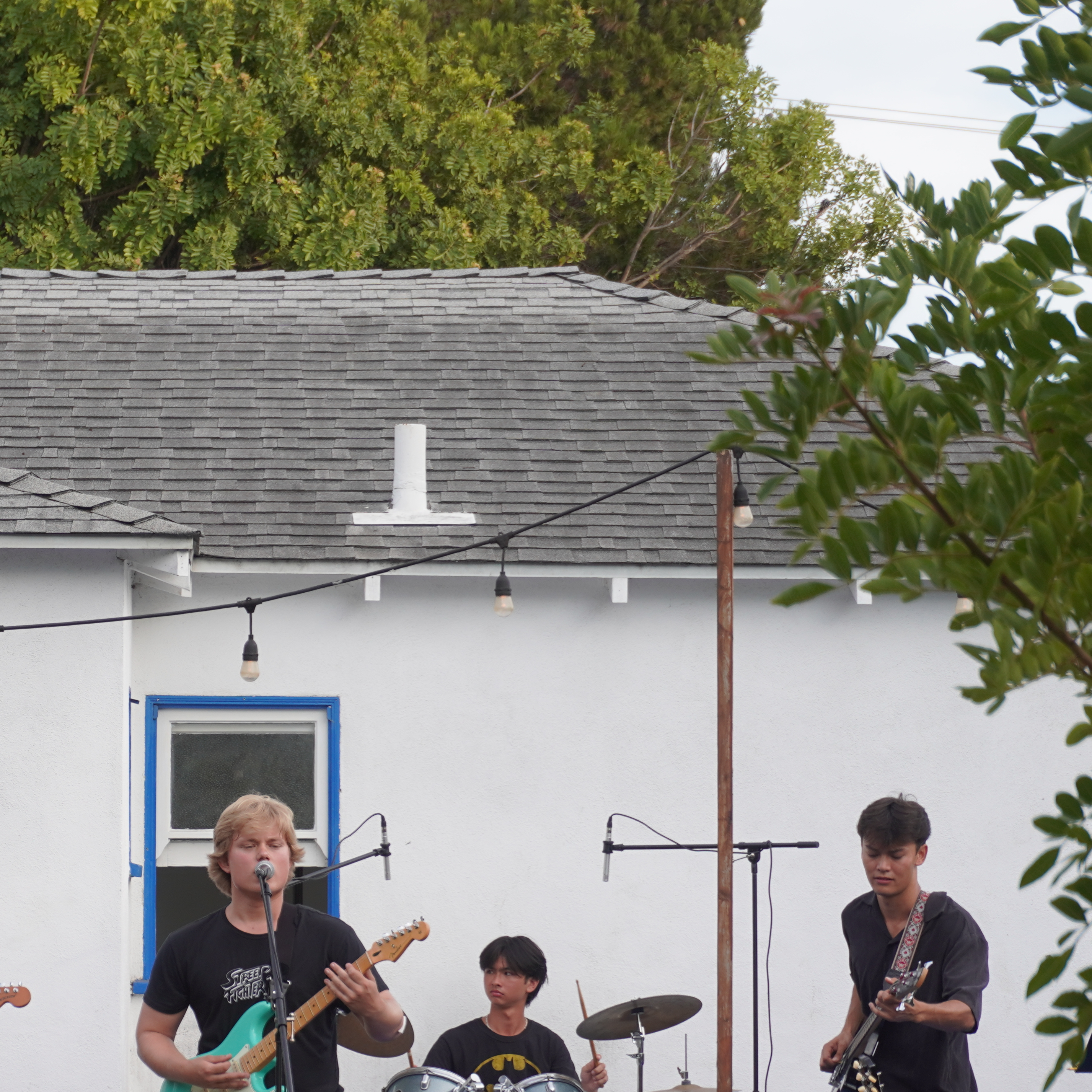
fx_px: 4783
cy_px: 752
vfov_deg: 13.0
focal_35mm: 134
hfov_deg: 13.0
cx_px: 229
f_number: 5.6
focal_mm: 50
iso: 125
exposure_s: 1/160
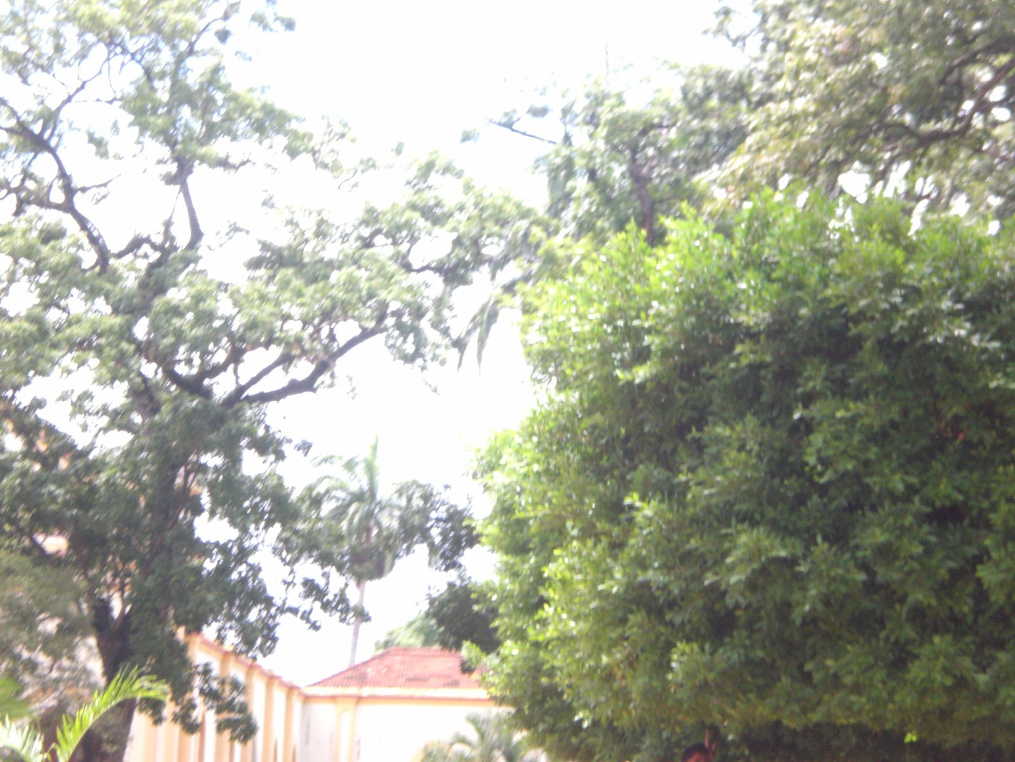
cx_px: 508
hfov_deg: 17.3
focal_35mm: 114
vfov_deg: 13.0
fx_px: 3343
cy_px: 381
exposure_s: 1/200
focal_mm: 18.9
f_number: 5.9
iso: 200
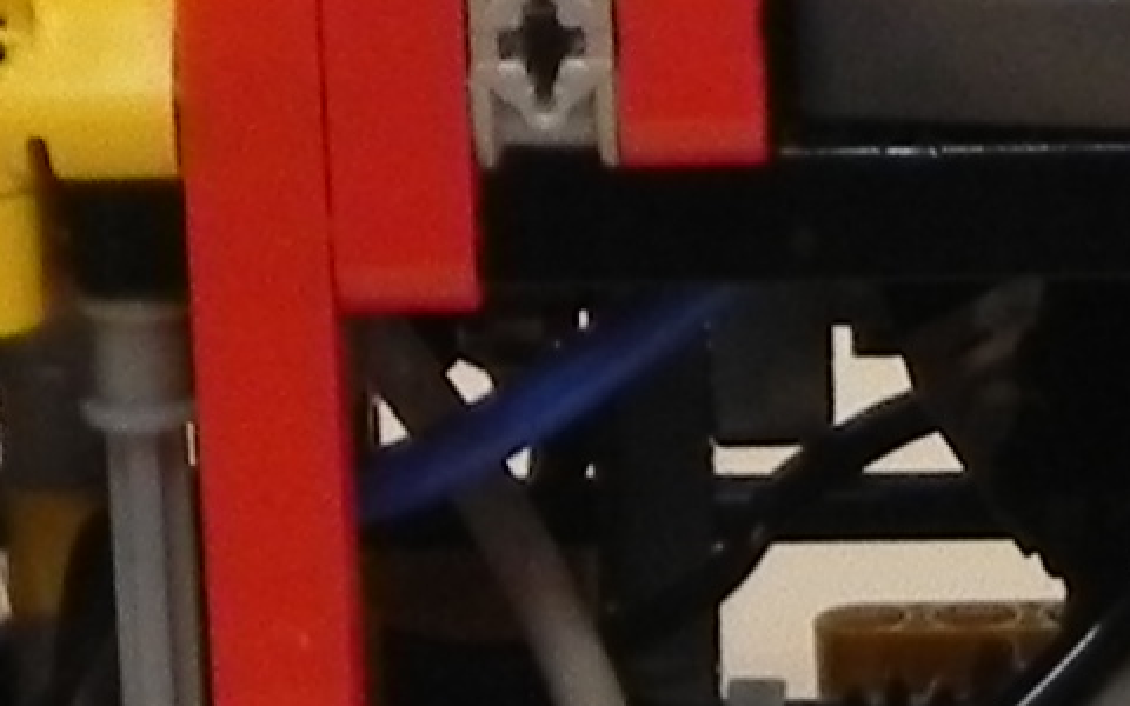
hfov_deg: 7.8
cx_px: 1314
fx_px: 8192
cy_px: 414
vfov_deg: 4.9
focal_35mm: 266
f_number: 2.8
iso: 223
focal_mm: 5.9
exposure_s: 1/30
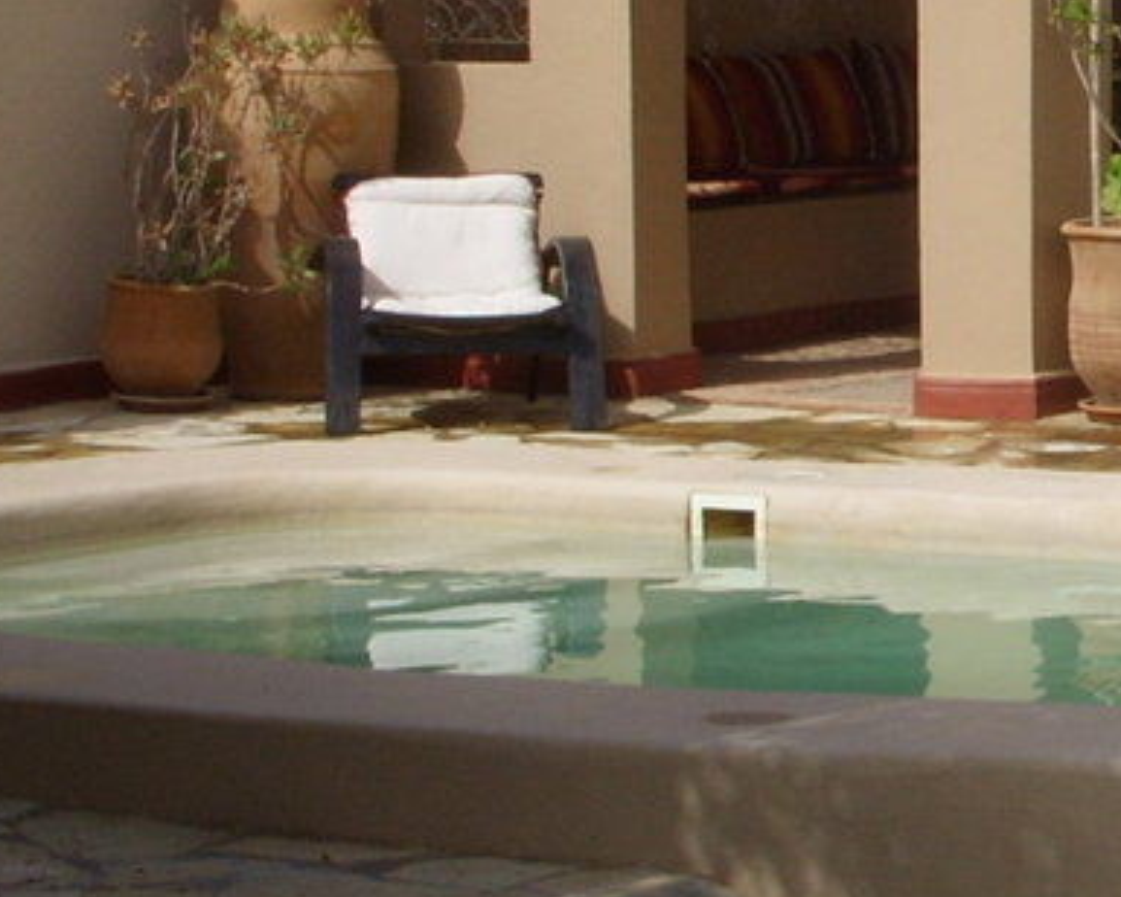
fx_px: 5109
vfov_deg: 10.0
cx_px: 1564
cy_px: 137
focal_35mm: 154
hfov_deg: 12.1
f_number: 7.4
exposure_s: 1/296
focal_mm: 7.8
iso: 50
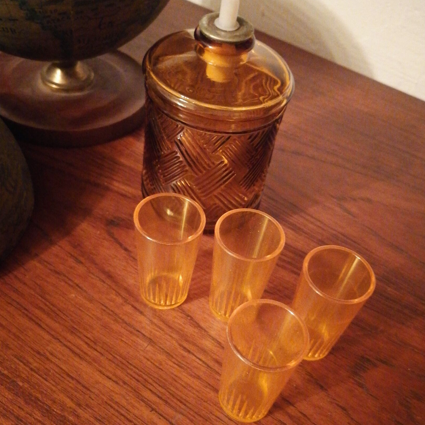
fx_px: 528
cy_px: 244
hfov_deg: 43.8
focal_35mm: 38
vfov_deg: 43.7
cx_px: 232
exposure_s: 1/14.3
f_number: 1.8
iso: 1906
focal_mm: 5.3
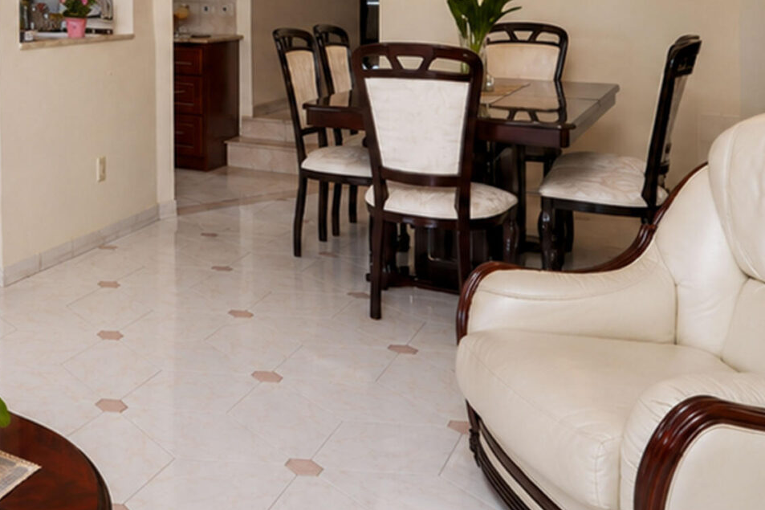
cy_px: 48
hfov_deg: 39.1
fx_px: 914
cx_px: -31
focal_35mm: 43
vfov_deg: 29.8
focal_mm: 16
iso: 64
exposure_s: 1/40
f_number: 4.5
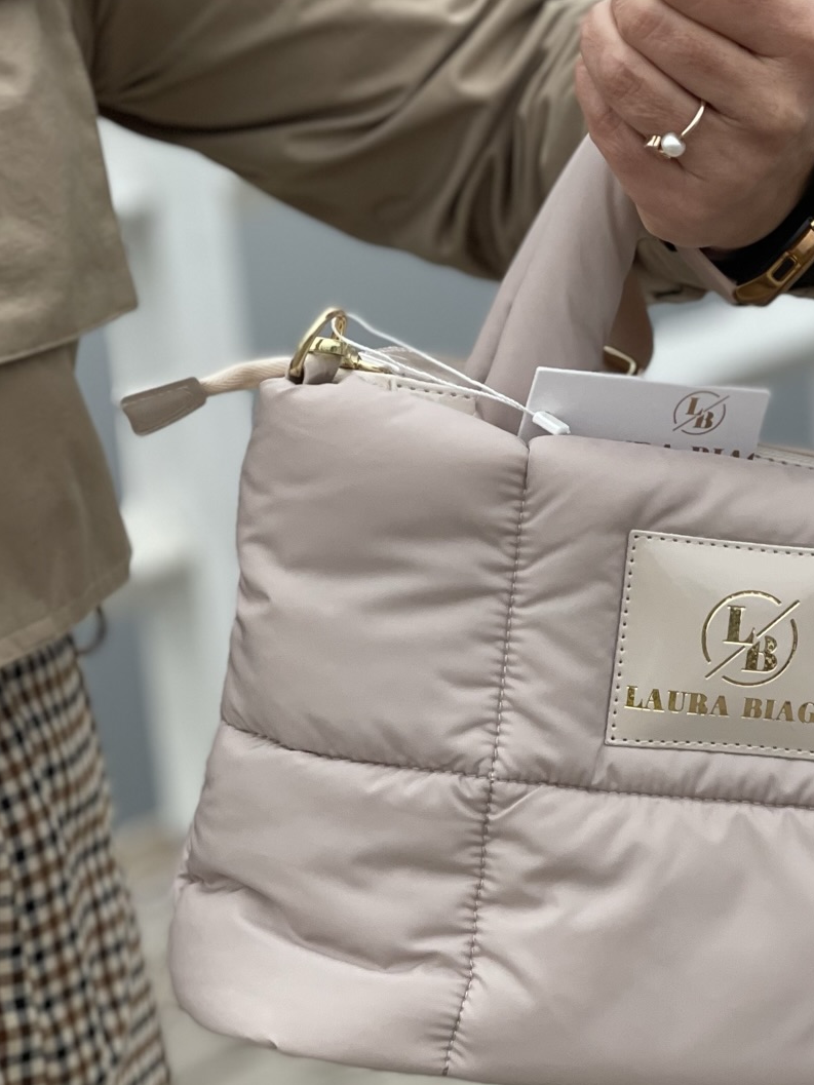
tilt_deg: -14.6
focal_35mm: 124
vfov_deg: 15.9
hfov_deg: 11.9
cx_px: 703
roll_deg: +6.0
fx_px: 3887
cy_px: 623
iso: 64
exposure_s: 1/121
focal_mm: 7.5
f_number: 2.2
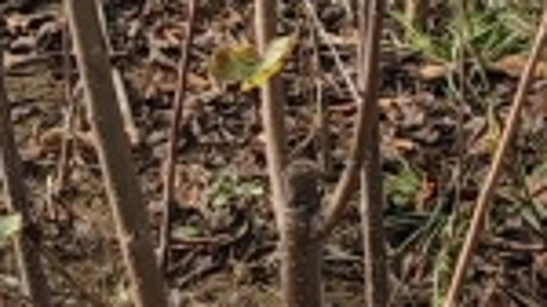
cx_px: 376
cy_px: -495
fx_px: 3028
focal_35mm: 209
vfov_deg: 5.5
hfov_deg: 10.3
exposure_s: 1/870
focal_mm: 6.12
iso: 50
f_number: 1.9
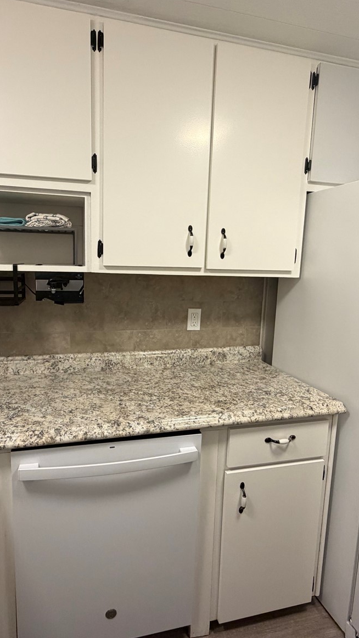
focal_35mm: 21
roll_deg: -1.0
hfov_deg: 53.6
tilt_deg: -7.6
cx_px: 165
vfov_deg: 83.8
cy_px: 310
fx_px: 355
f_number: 2.2
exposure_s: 1/60
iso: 200
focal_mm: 2.22
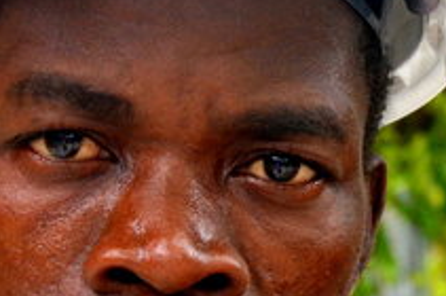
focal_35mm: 218
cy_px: 116
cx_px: 438
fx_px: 2697
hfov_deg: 9.4
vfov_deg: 6.3
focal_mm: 30
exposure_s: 1/100
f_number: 5
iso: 400
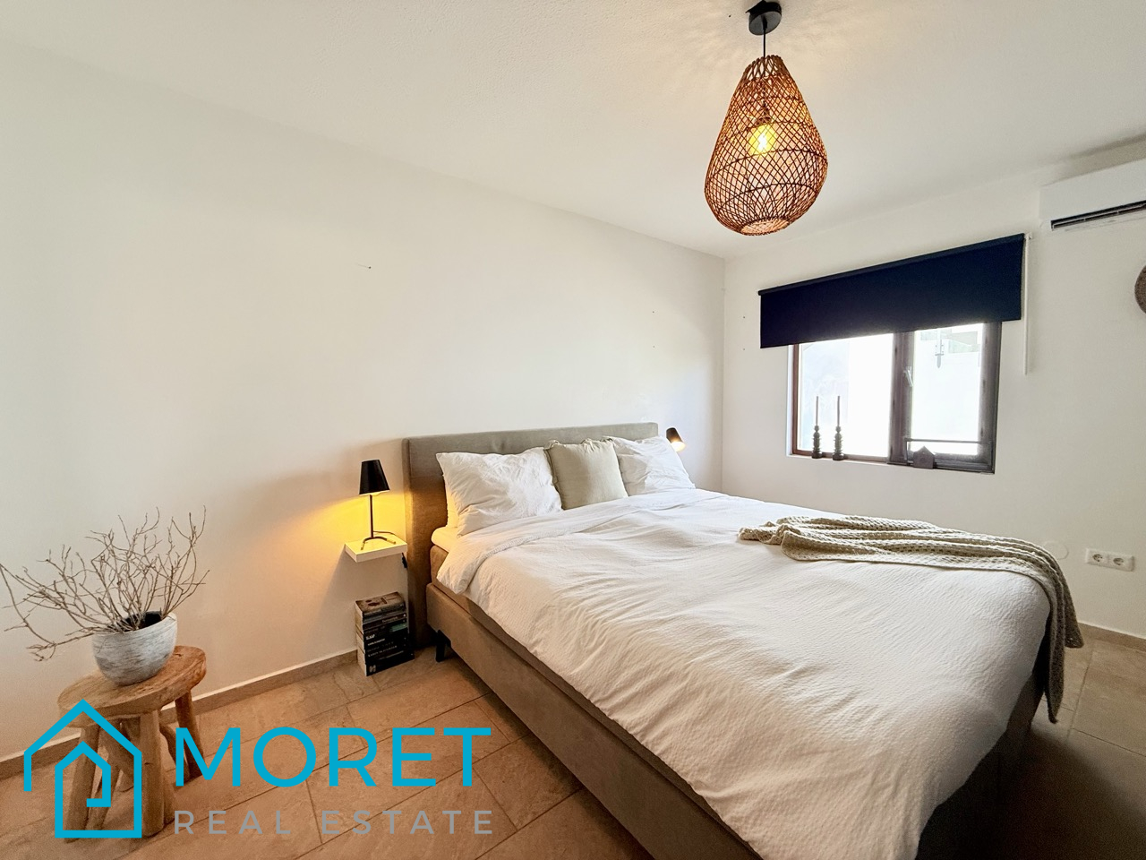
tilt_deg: -3.6
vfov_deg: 85.7
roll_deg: +0.4
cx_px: 573
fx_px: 463
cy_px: 430
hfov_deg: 102.1
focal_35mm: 14
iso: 160
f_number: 2.2
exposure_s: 1/100
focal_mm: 2.22
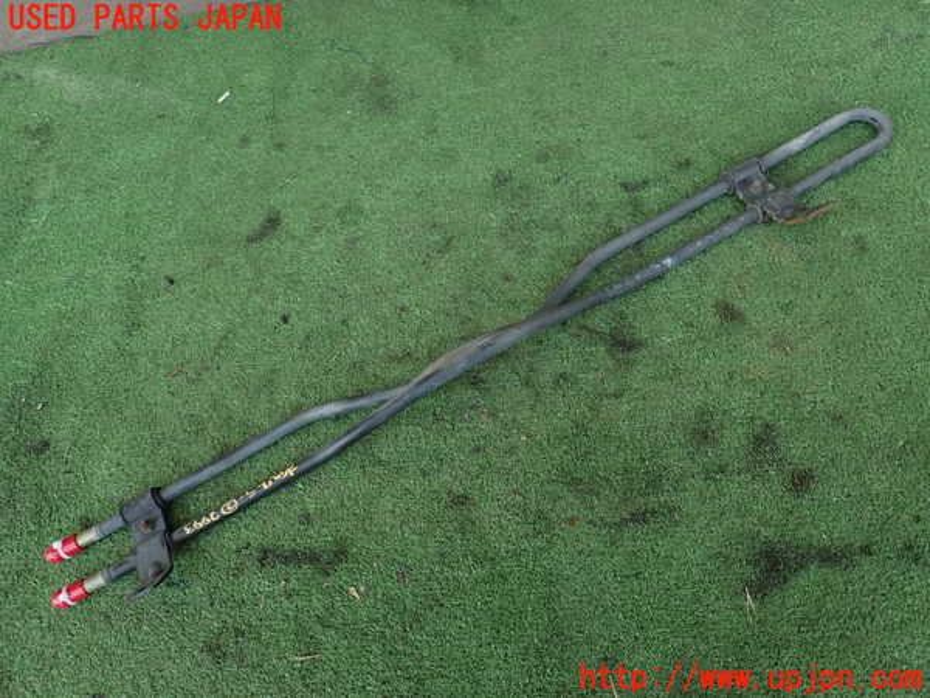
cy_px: 349
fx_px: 672
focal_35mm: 25
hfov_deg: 69.4
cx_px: 465
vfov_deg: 54.9
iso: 100
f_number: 2.8
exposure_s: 1/60
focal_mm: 4.5
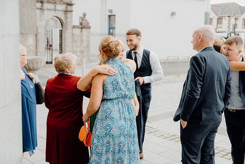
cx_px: 122
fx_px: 306
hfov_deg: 43.6
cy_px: 82
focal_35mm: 45
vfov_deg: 29.9
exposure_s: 1/160
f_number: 3.5
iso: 125
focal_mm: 45
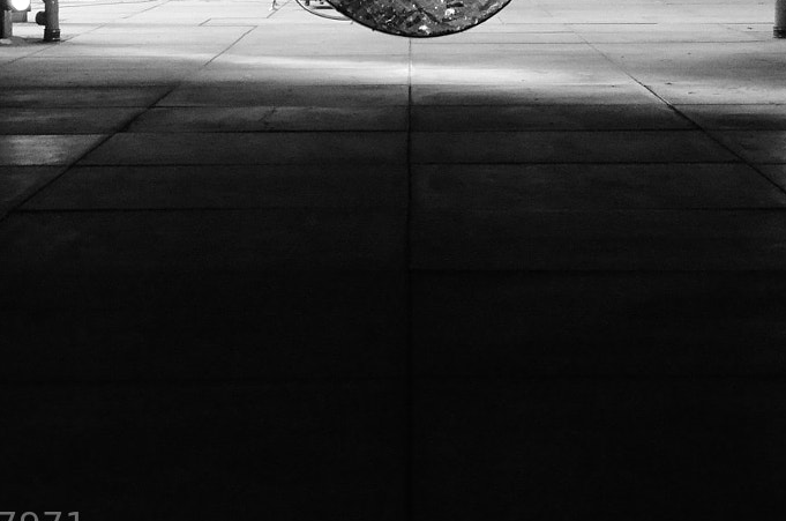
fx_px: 2226
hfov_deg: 20.0
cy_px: 4
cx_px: 405
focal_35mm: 102
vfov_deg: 13.2
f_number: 7.1
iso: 6400
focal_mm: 29
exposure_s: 1/50
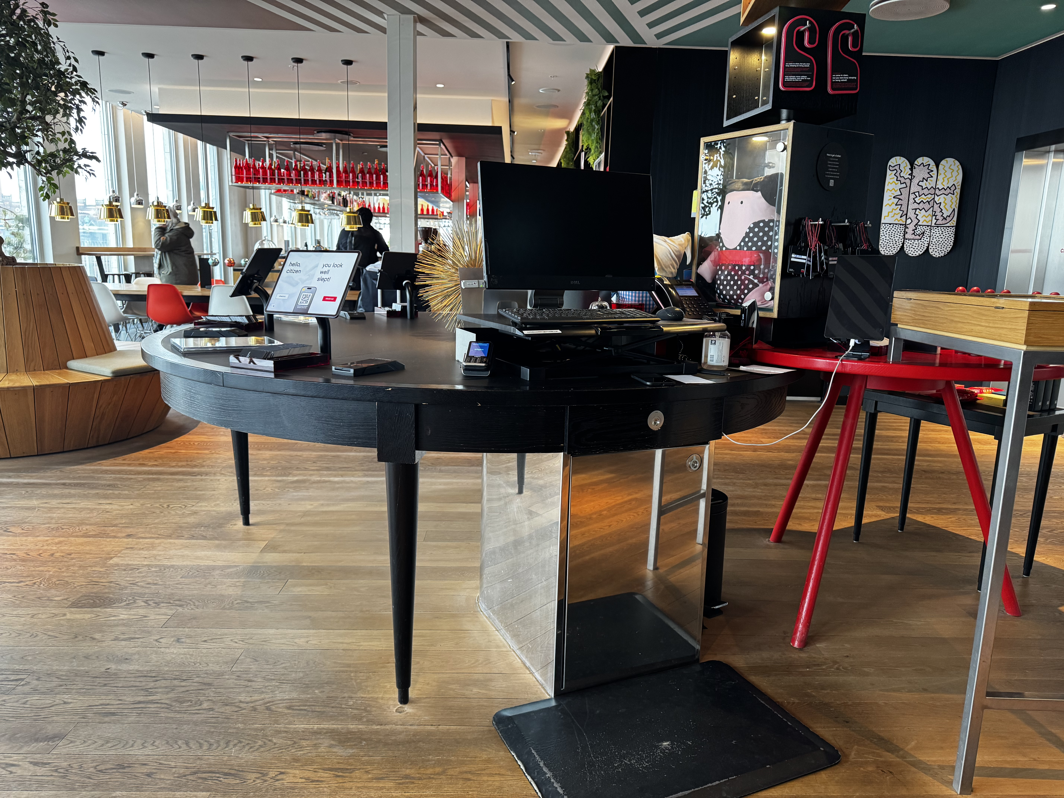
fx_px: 738
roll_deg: -1.9
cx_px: 532
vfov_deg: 56.8
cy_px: 399
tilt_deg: -11.9
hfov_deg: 71.6
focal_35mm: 24
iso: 320
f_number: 1.78
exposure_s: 1/49
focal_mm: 6.76
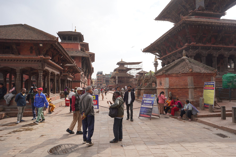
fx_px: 157
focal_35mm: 24
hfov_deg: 73.7
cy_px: 78
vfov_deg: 53.1
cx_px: 118
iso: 100
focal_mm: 24
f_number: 11
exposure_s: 1/100
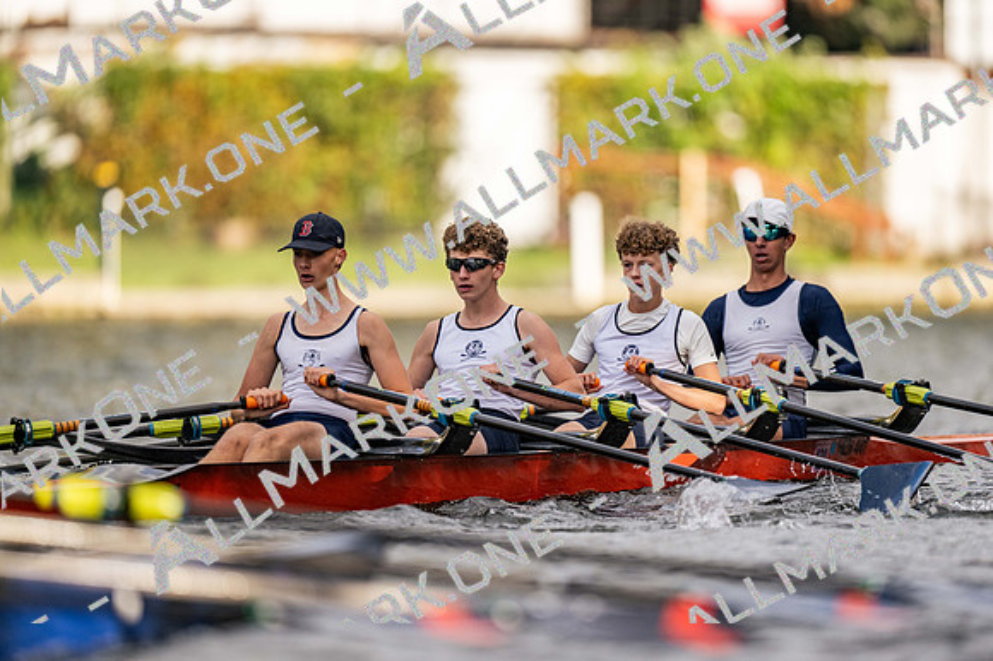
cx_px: 496
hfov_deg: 3.4
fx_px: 16544
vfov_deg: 2.3
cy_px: 330
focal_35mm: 600
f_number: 4
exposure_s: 1/2500
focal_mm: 600
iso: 250
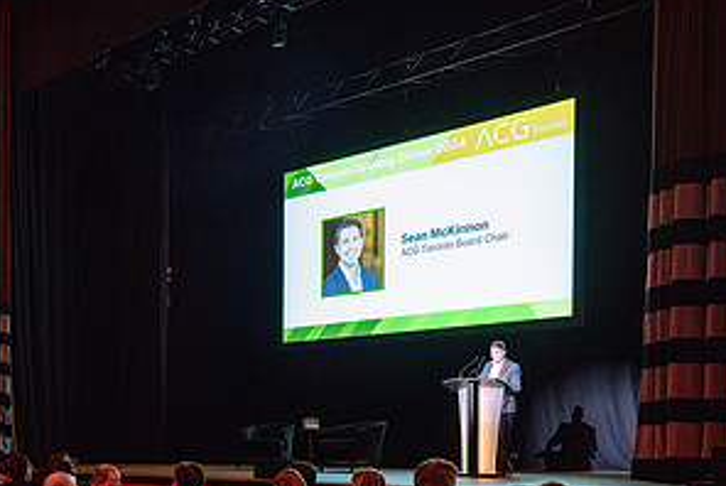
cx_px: 213
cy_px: 448
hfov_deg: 41.1
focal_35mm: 47
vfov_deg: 27.6
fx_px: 949
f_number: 2.8
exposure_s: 1/100
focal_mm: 24
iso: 2500
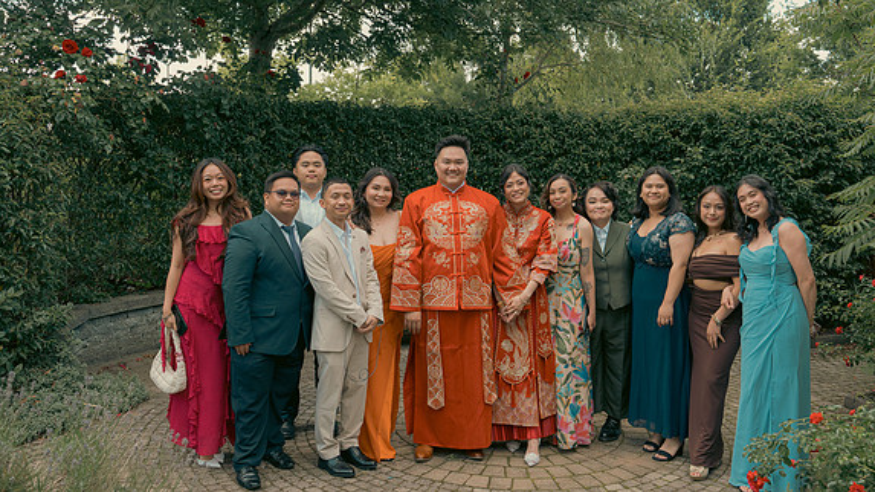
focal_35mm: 35
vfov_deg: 33.6
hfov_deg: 56.6
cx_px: 441
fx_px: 812
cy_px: 198
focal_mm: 33
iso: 320
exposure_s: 1/160
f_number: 5.6
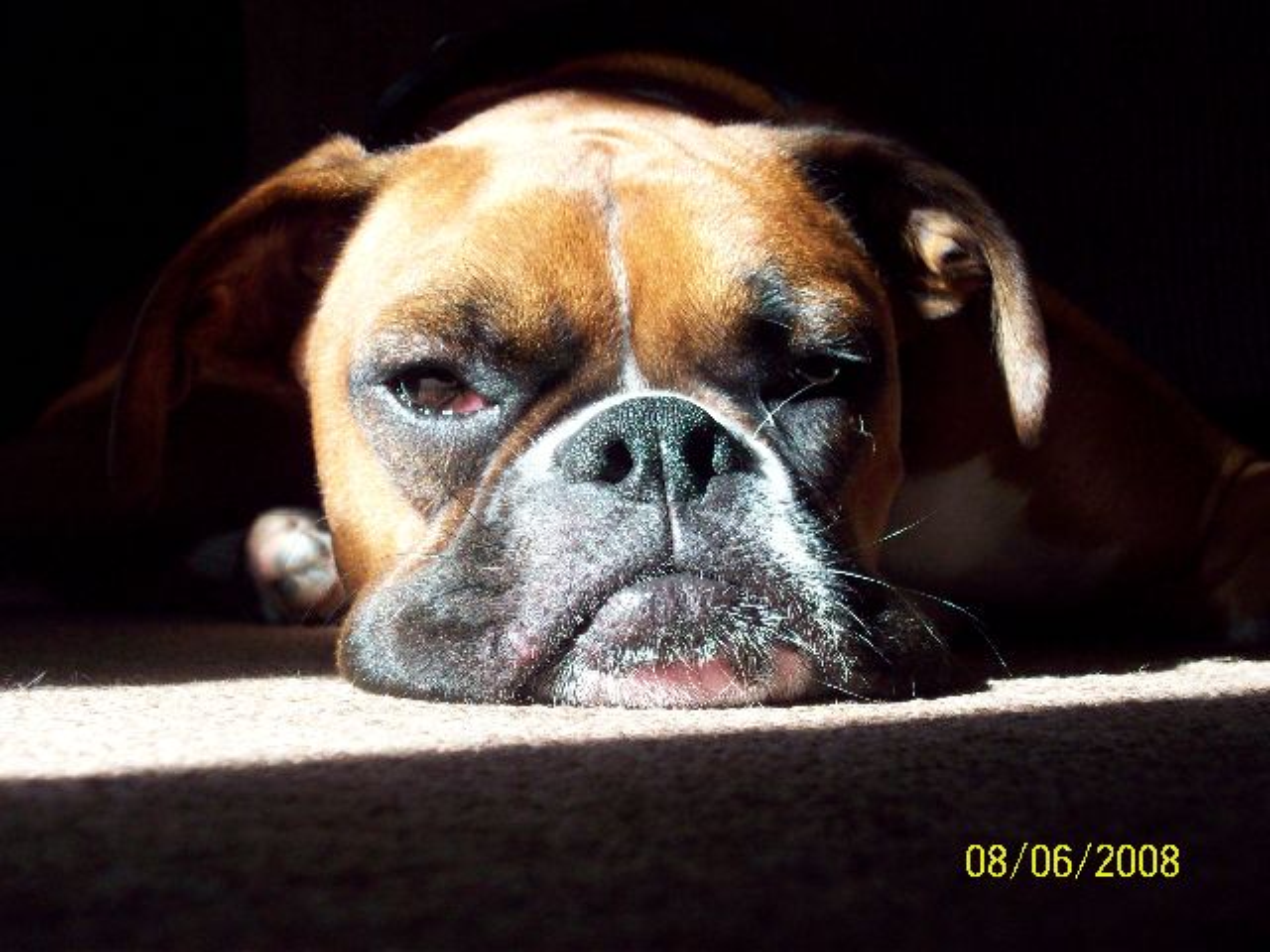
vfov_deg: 22.9
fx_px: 2348
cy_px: 476
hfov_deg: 30.3
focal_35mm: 64
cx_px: 635
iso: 179
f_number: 3.8
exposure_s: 1/181
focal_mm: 10.7
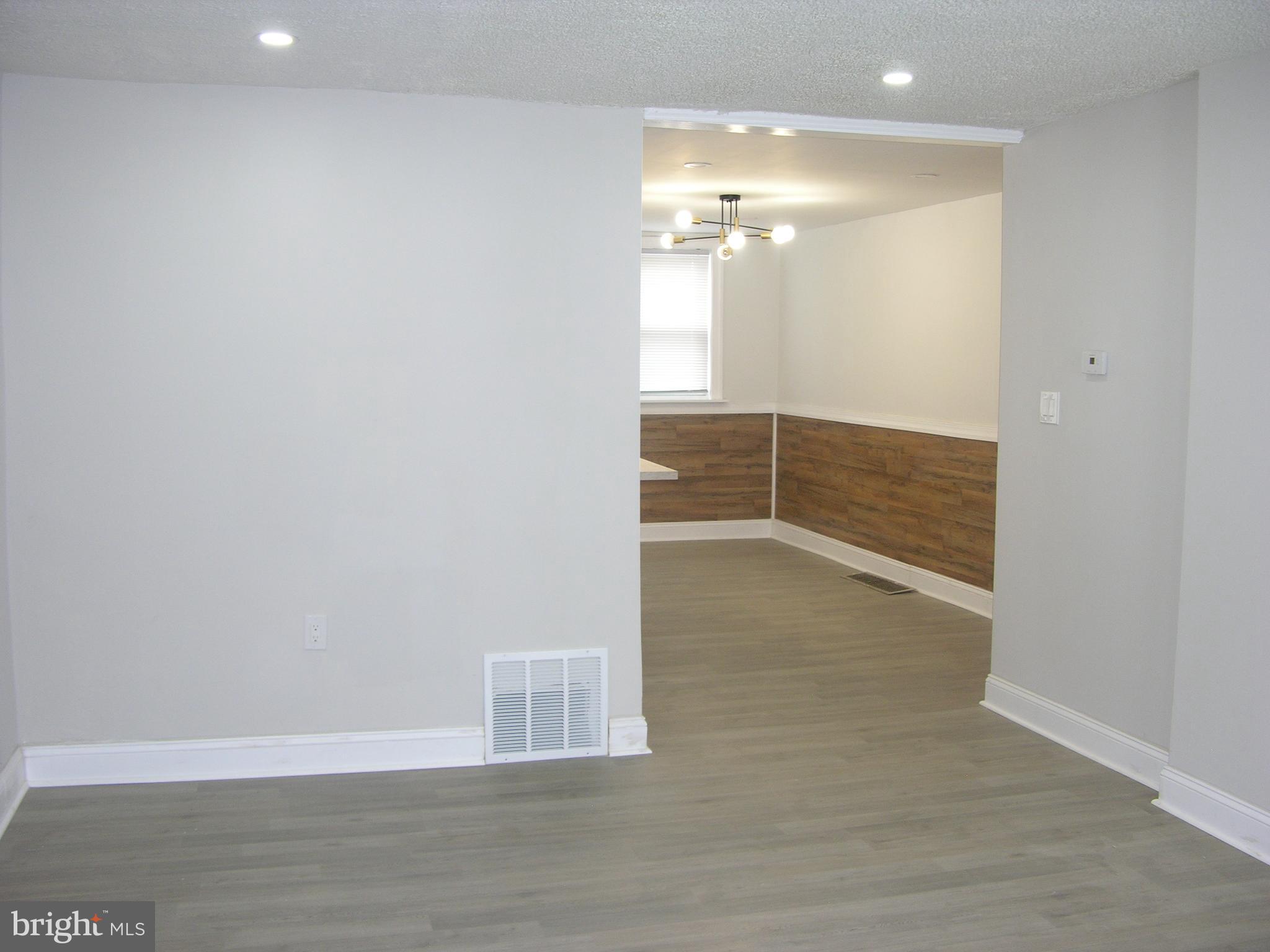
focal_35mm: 35
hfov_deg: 52.6
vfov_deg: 40.7
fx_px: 1284
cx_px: 635
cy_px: 476
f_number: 2.8
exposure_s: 1/30
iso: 100
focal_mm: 8.9
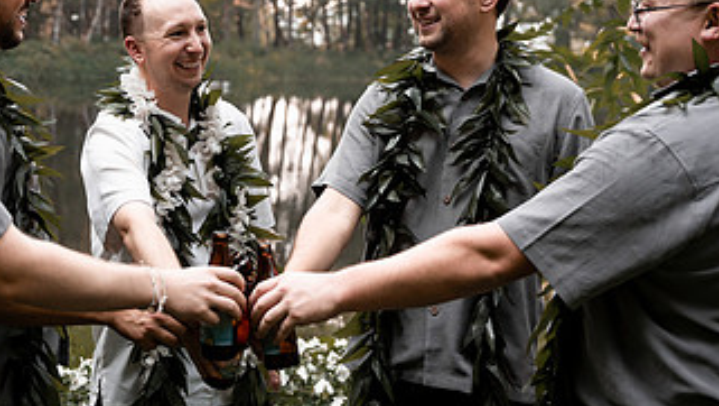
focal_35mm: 70
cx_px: 226
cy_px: 91
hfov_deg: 29.9
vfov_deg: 17.1
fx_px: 1335
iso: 250
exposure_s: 1/640
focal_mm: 37
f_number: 2.8
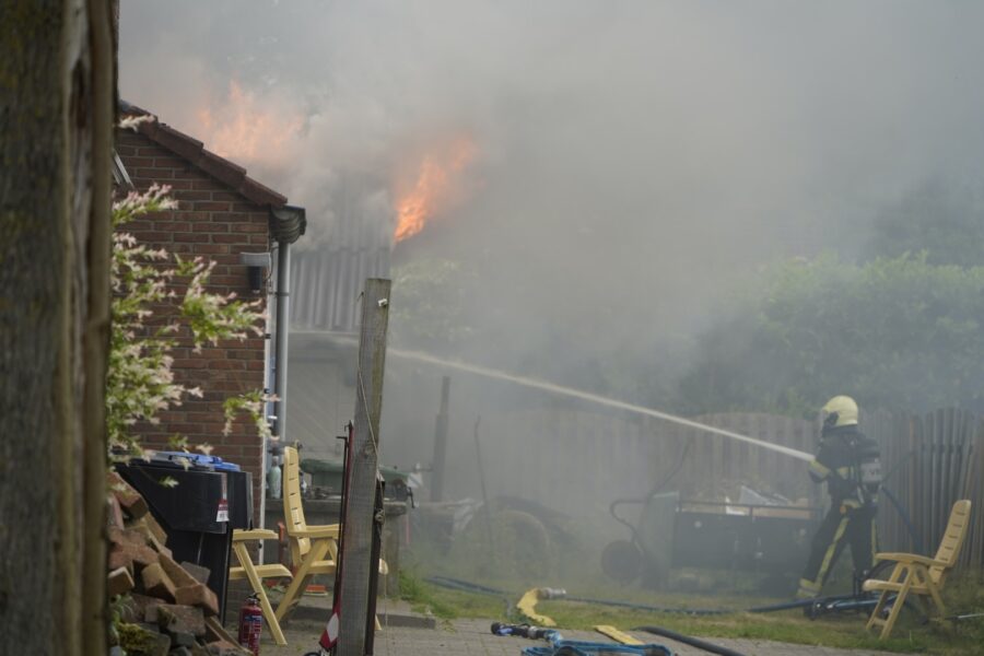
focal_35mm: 159
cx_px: 492
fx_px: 4346
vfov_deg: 8.6
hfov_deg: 12.9
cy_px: 328
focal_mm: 159
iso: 250
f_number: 5.6
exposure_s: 1/160
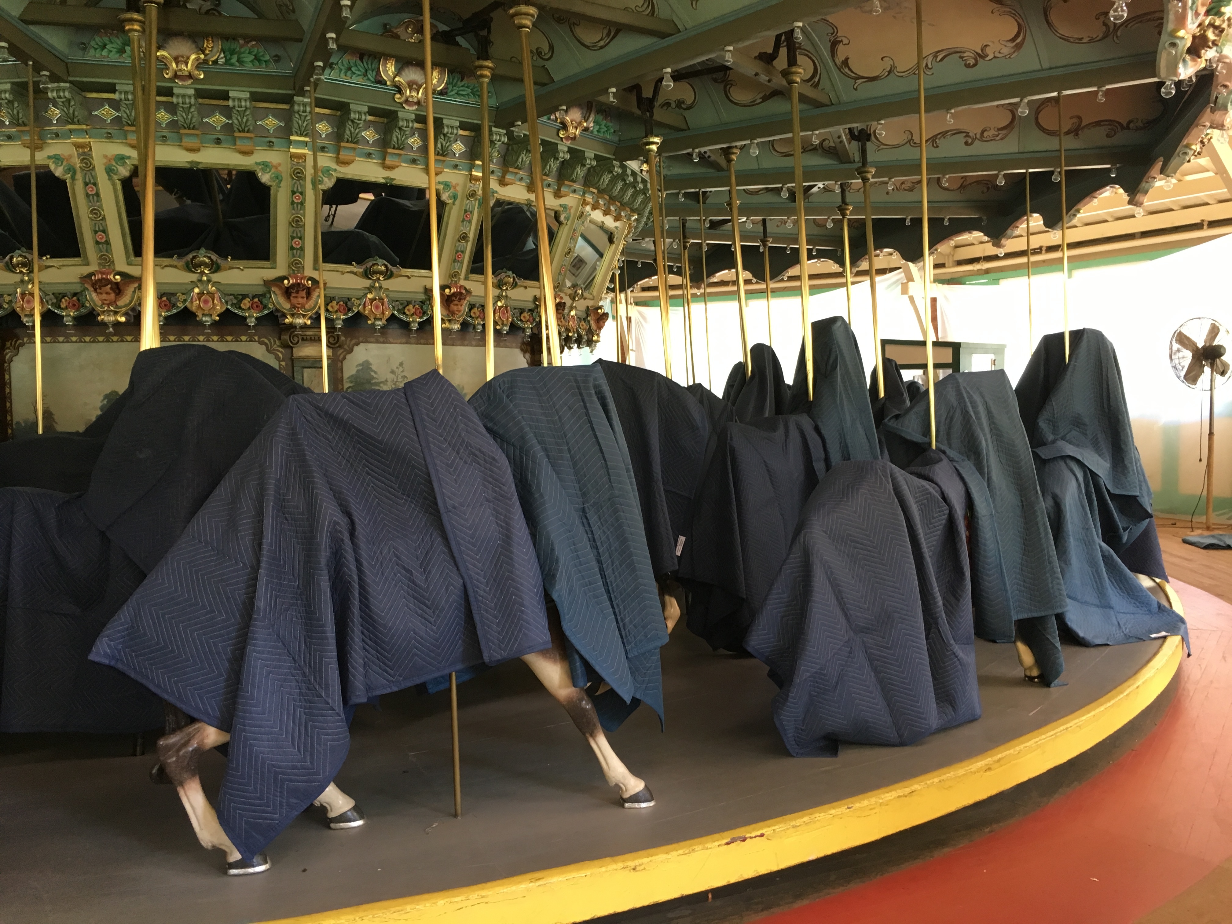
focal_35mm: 29
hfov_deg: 61.7
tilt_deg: -2.1
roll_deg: -0.5
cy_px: 462
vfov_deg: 48.2
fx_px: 1032
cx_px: 616
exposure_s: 1/30
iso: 100
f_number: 2.2
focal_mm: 4.15
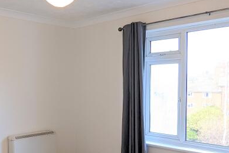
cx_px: 65
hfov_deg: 43.4
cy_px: 97
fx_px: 280
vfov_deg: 30.4
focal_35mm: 44
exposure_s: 1/90.1
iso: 348
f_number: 2.2
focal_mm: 2.35
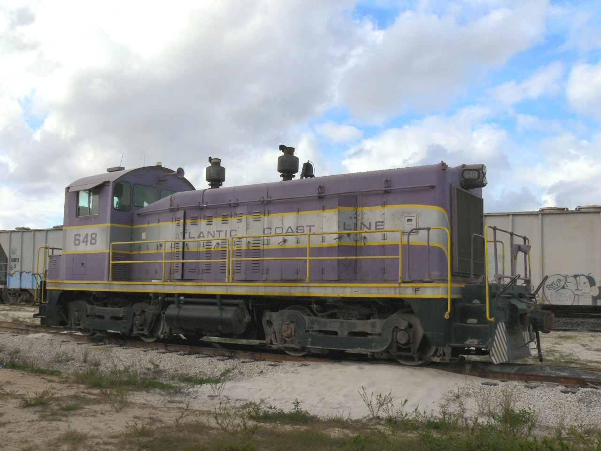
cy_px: 226
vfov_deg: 40.7
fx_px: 608
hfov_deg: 52.6
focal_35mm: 35
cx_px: 300
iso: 80
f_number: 6.3
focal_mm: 7.4
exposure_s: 1/500
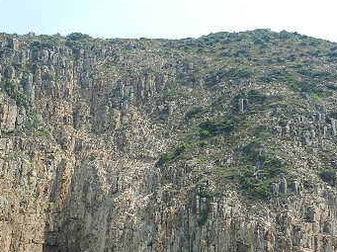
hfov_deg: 30.3
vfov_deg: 23.1
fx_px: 603
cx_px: 57
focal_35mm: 62
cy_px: 215
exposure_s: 1/1000
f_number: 3.8
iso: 160
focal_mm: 5.9
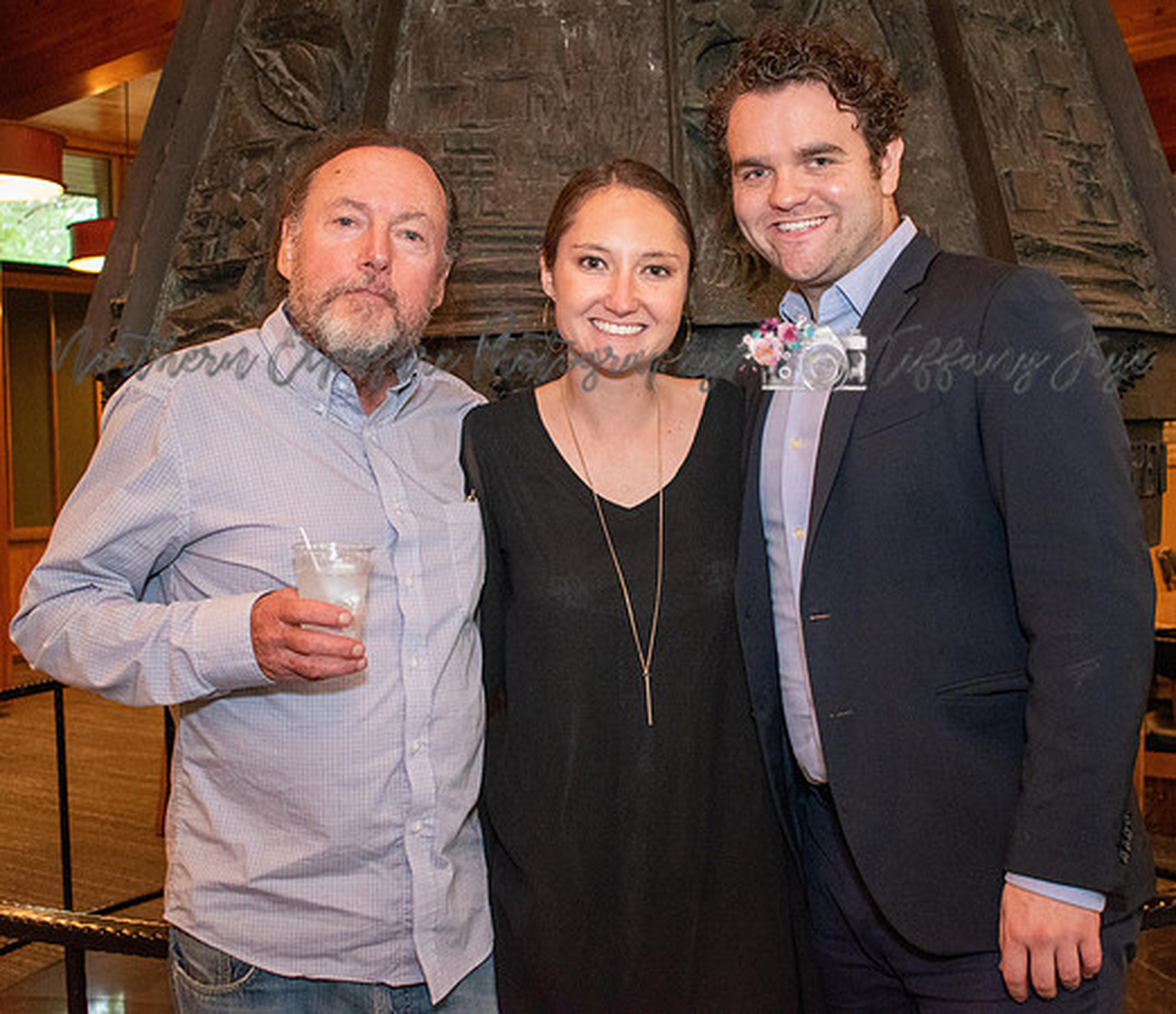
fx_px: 1577
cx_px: 626
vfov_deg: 35.6
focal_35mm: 44
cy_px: 488
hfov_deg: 40.9
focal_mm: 24
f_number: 3.8
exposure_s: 1/60
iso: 3200
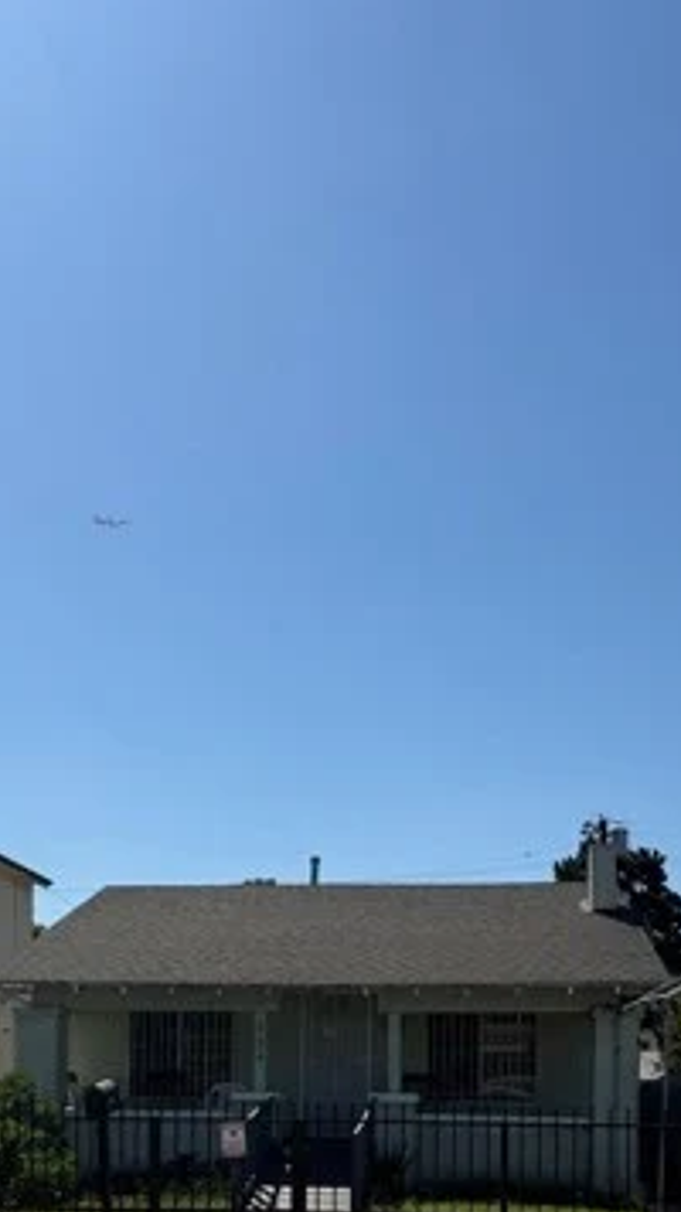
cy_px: 1028
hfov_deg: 25.4
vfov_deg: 41.2
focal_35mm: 47
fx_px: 1510
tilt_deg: +1.9
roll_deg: +0.6
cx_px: 269
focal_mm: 6.76
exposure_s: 1/10309
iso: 80
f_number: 1.78
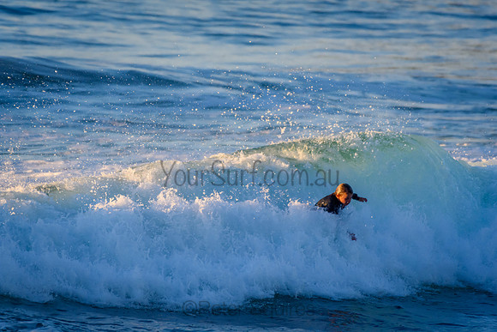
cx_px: 248
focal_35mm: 750
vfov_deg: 1.8
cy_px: 166
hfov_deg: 2.7
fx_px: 10356
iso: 800
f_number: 5.6
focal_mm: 500
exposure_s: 1/1600
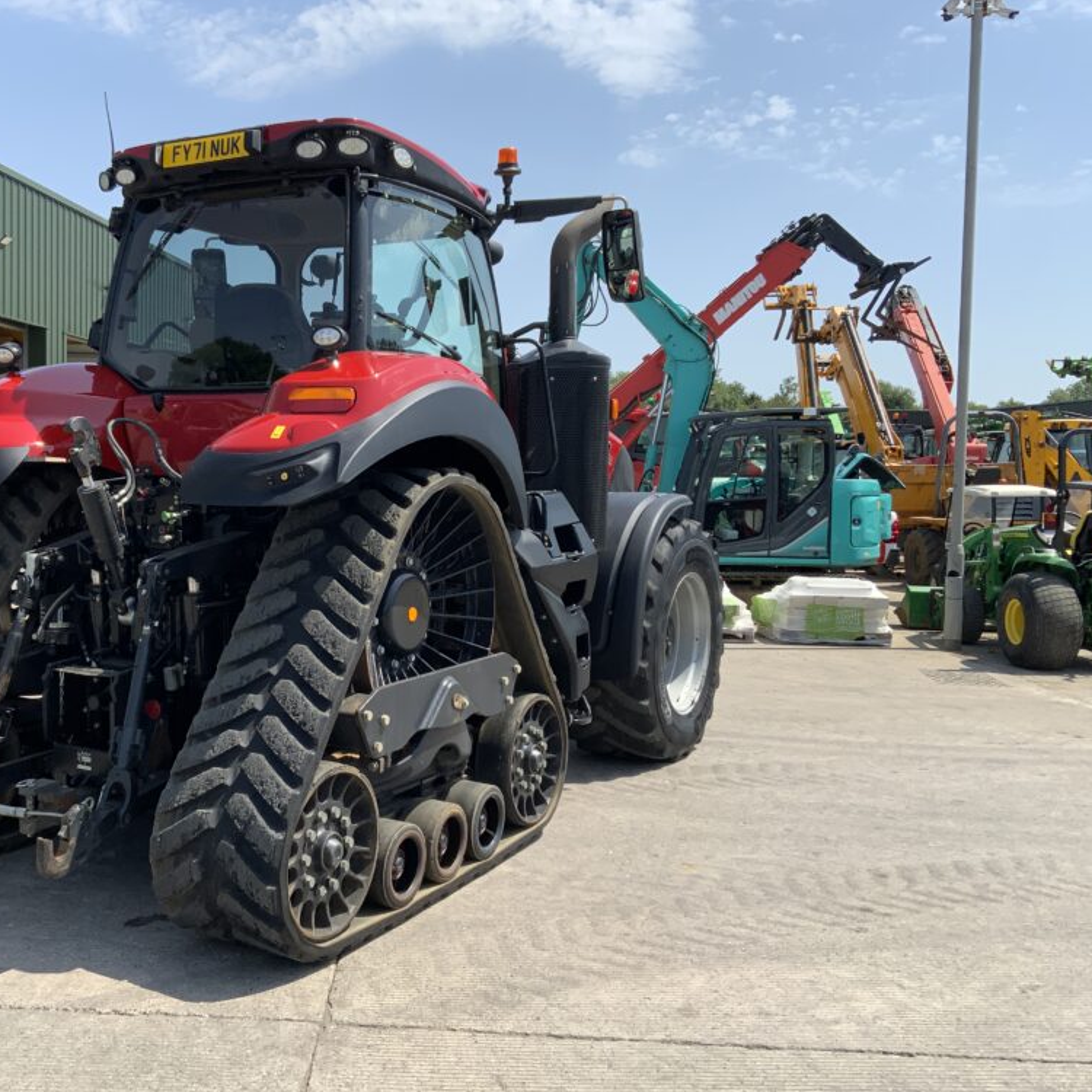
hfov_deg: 46.6
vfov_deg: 47.2
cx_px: 381
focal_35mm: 35
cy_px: 534
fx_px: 1249
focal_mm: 3
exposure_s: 1/1534
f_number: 1.8
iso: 16
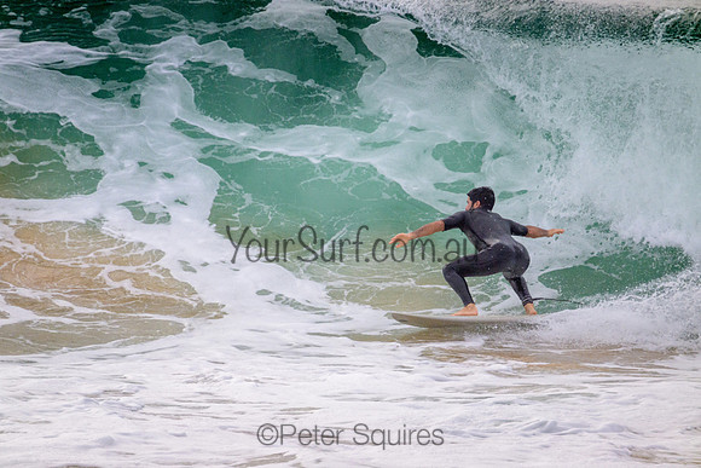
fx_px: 15581
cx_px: 350
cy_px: 234
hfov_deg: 2.6
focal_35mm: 800
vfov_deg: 1.7
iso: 1100
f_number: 11
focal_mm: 800
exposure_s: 1/2000
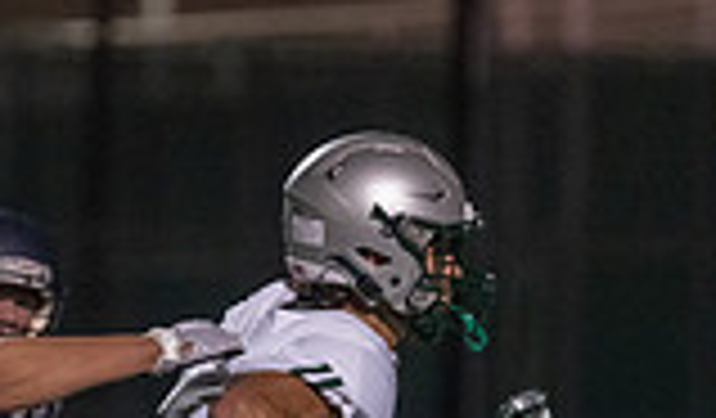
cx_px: 133
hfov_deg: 2.4
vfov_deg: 1.4
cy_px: 402
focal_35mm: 883
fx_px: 16927
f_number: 2.8
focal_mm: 200
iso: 5000
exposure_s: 1/1000
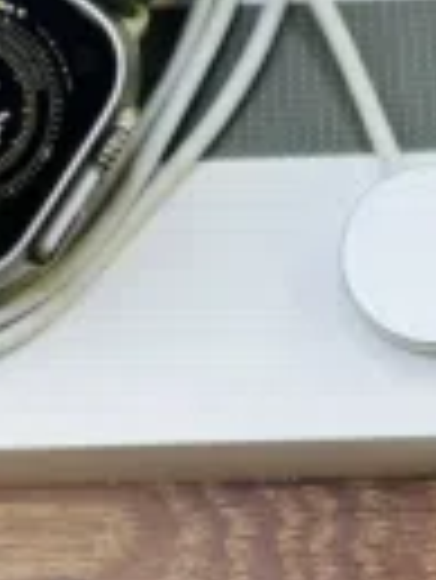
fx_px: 2498
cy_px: 126
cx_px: 40
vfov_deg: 13.2
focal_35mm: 149
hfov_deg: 9.9
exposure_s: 1/114
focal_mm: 6.86
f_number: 1.78
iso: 64
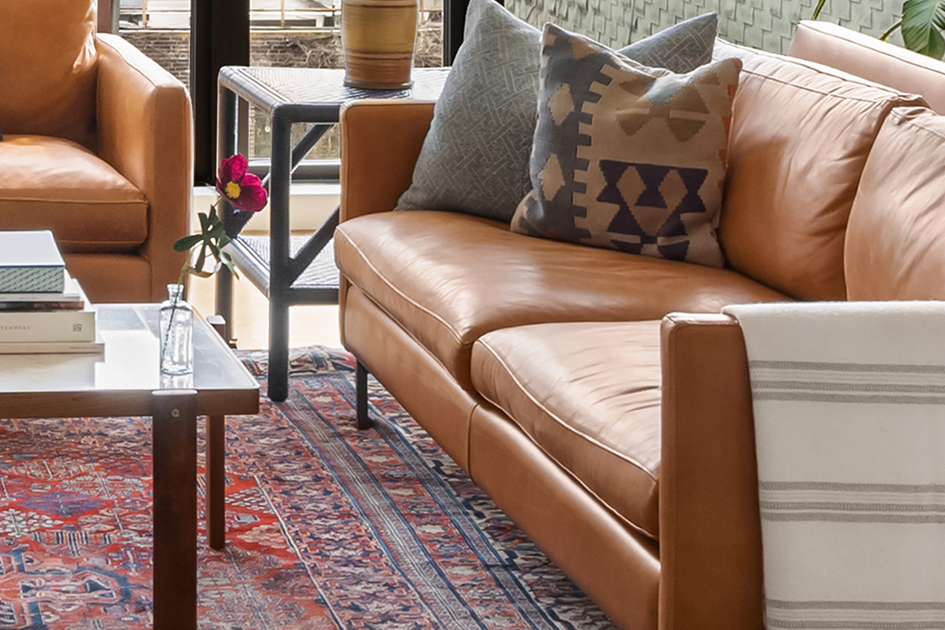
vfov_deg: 10.4
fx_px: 3333
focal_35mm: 127
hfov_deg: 15.4
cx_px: -274
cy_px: -307
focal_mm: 24
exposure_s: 1/10
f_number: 11
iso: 500
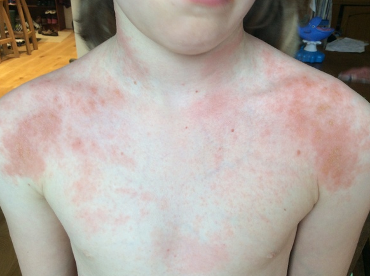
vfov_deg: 42.8
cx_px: 183
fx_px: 352
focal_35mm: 33
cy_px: 137
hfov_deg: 55.4
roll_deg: -0.8
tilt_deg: -28.5
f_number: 2.4
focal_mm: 3.3
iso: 50
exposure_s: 1/25
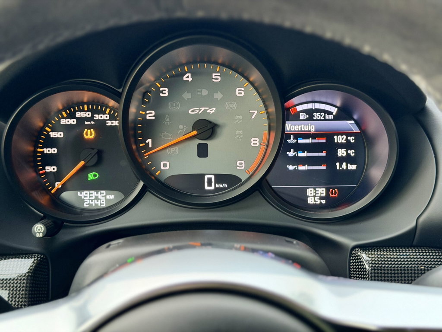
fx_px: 613
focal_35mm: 48
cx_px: 221
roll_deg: -0.9
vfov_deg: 30.3
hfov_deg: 39.7
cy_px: 166
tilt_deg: -16.8
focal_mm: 6.76
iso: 500
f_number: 1.78
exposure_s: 1/30
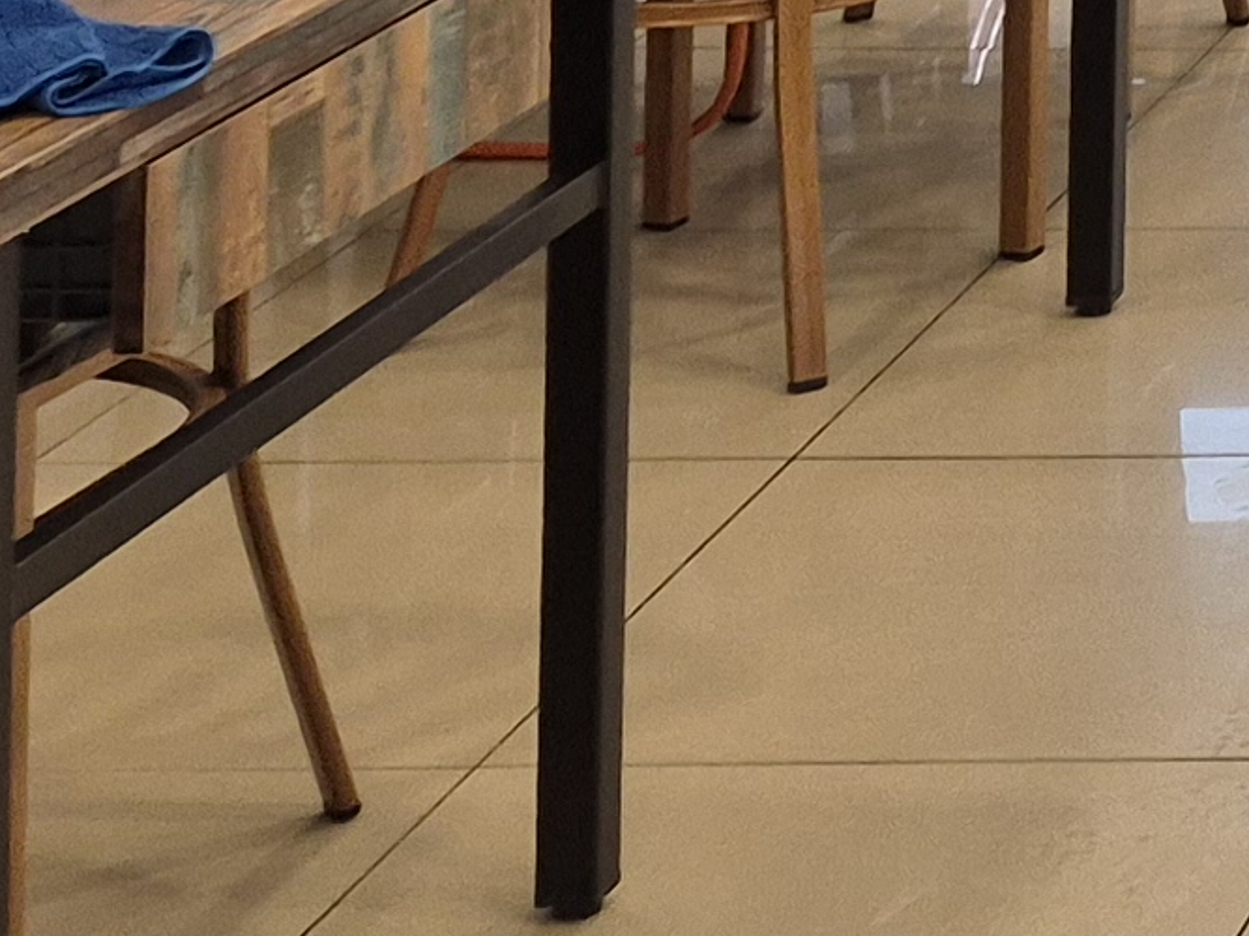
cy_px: -1243
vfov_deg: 9.6
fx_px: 4978
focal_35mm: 138
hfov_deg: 11.8
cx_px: 2917
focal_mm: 5.4
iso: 80
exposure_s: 1/120
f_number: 1.8
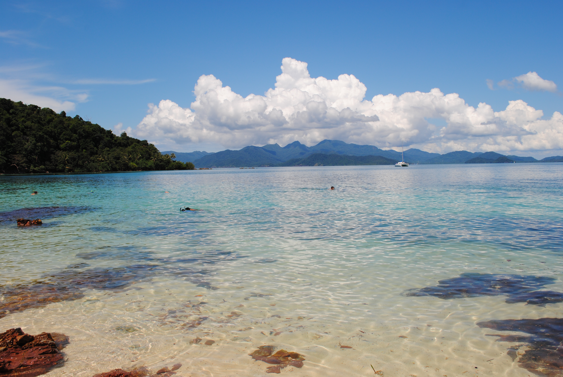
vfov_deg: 40.1
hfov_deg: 57.2
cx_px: 282
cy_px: 188
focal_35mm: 33
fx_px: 517
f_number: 9
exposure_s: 1/320
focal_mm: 22
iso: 100
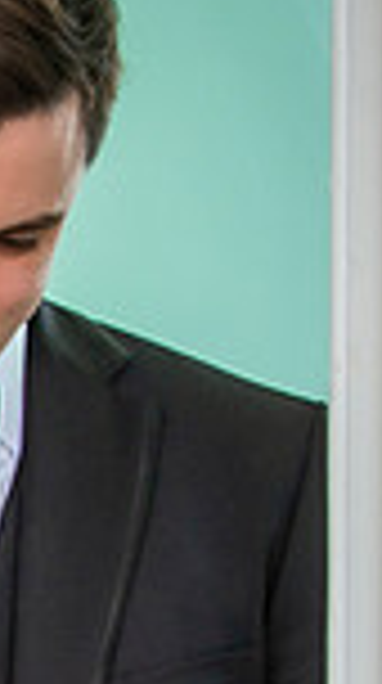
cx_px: -970
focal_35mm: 391
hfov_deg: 3.0
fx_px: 7072
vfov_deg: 5.5
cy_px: 816
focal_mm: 90
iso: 500
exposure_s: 1/200
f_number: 2.8
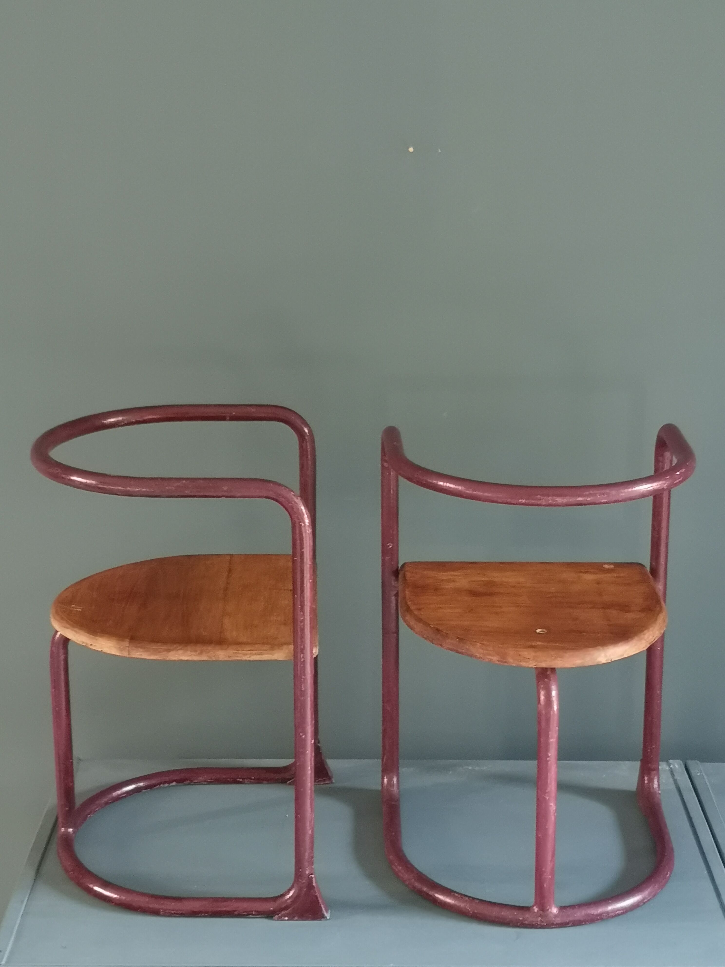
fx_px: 1648
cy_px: 484
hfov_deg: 24.8
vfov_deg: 32.7
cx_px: 362
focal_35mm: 59
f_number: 1.8
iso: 500
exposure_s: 1/20
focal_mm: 3.95
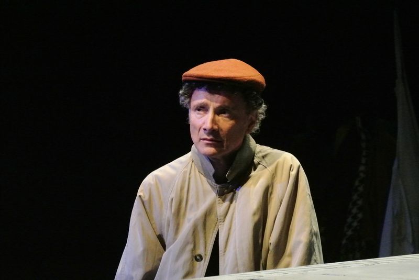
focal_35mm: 216
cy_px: 140
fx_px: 2516
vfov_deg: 6.4
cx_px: 210
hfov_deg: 9.5
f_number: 5
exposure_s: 1/200
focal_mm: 80.1
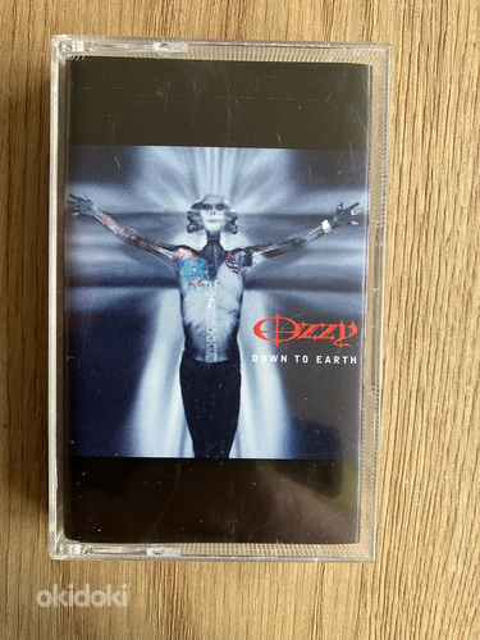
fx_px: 518
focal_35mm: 28
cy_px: 320
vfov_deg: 63.4
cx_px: 240
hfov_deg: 49.7
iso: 125
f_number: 1.8
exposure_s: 1/60
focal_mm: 3.99
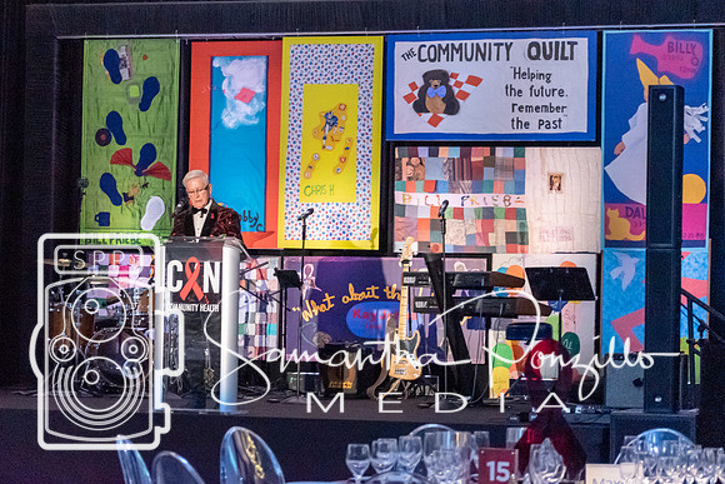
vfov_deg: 10.8
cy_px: 202
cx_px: 299
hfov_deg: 16.1
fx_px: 2557
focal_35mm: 127
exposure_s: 1/125
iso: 9000
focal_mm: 70
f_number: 4.5
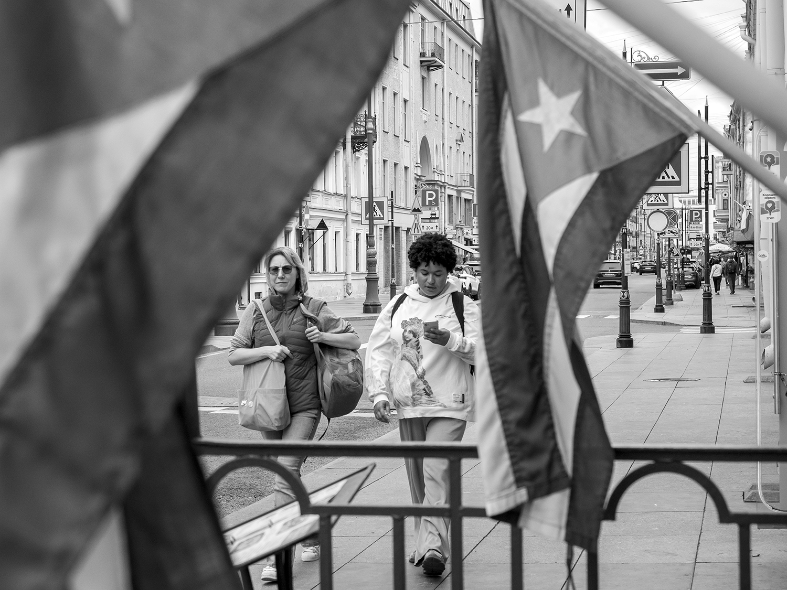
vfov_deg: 22.9
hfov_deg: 30.3
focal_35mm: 64
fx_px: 1455
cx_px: 394
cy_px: 295
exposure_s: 1/800
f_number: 4.5
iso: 400
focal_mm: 32
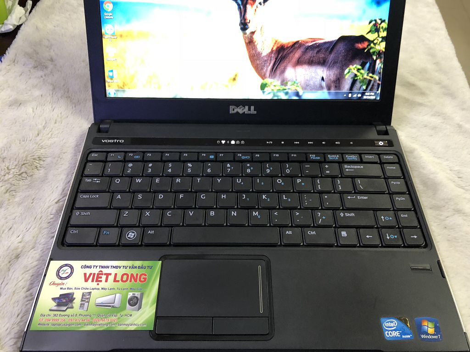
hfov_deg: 63.4
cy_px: 176
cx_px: 235
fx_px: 380
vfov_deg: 49.7
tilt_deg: -54.3
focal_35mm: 28
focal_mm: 3.99
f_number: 1.8
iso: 100
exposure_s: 1/11
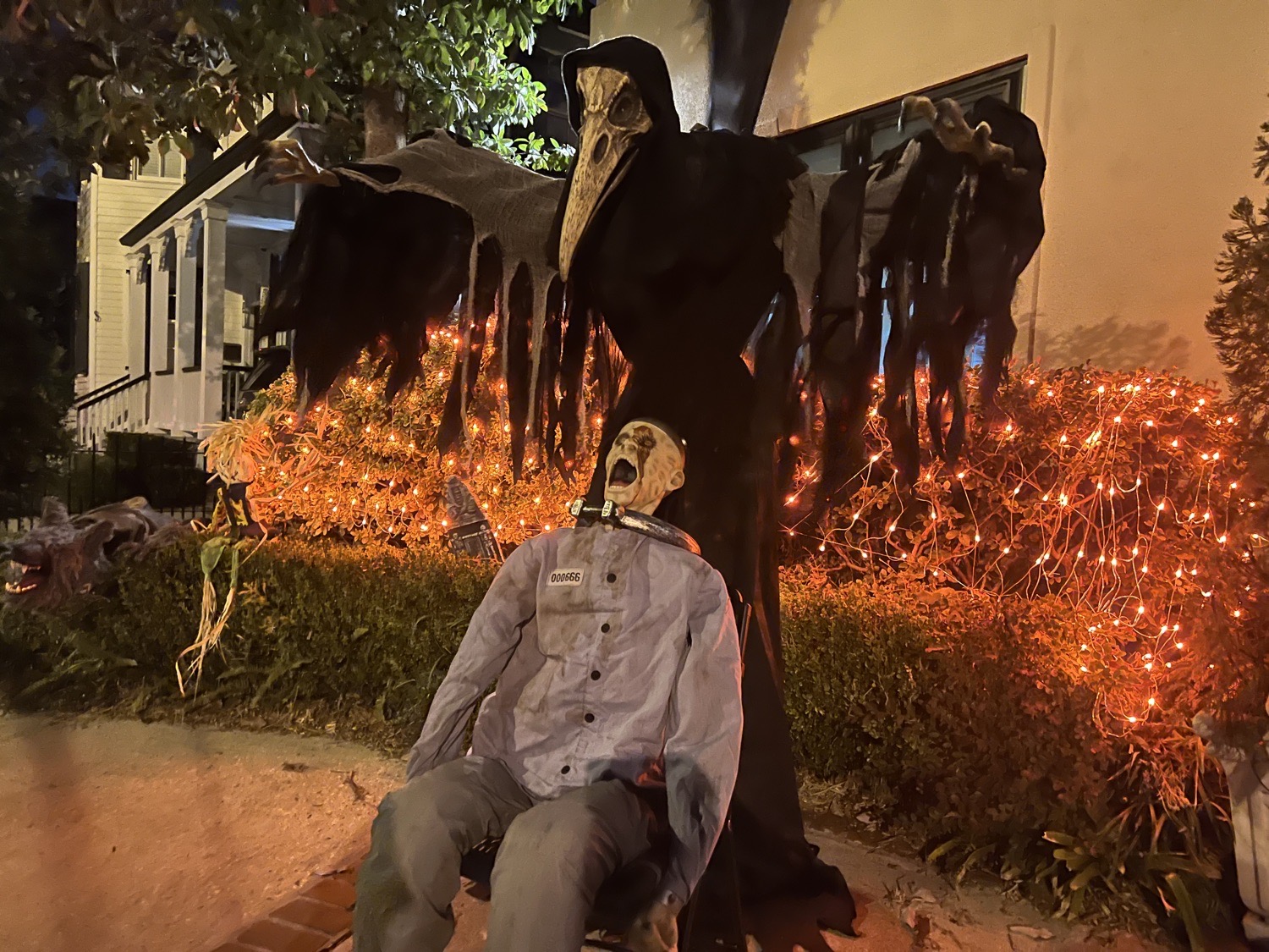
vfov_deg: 53.1
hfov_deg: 67.3
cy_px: 476
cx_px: 634
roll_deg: -1.6
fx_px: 953
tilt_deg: -1.9
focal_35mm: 26
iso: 1000
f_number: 1.5
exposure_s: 1/20
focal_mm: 5.7
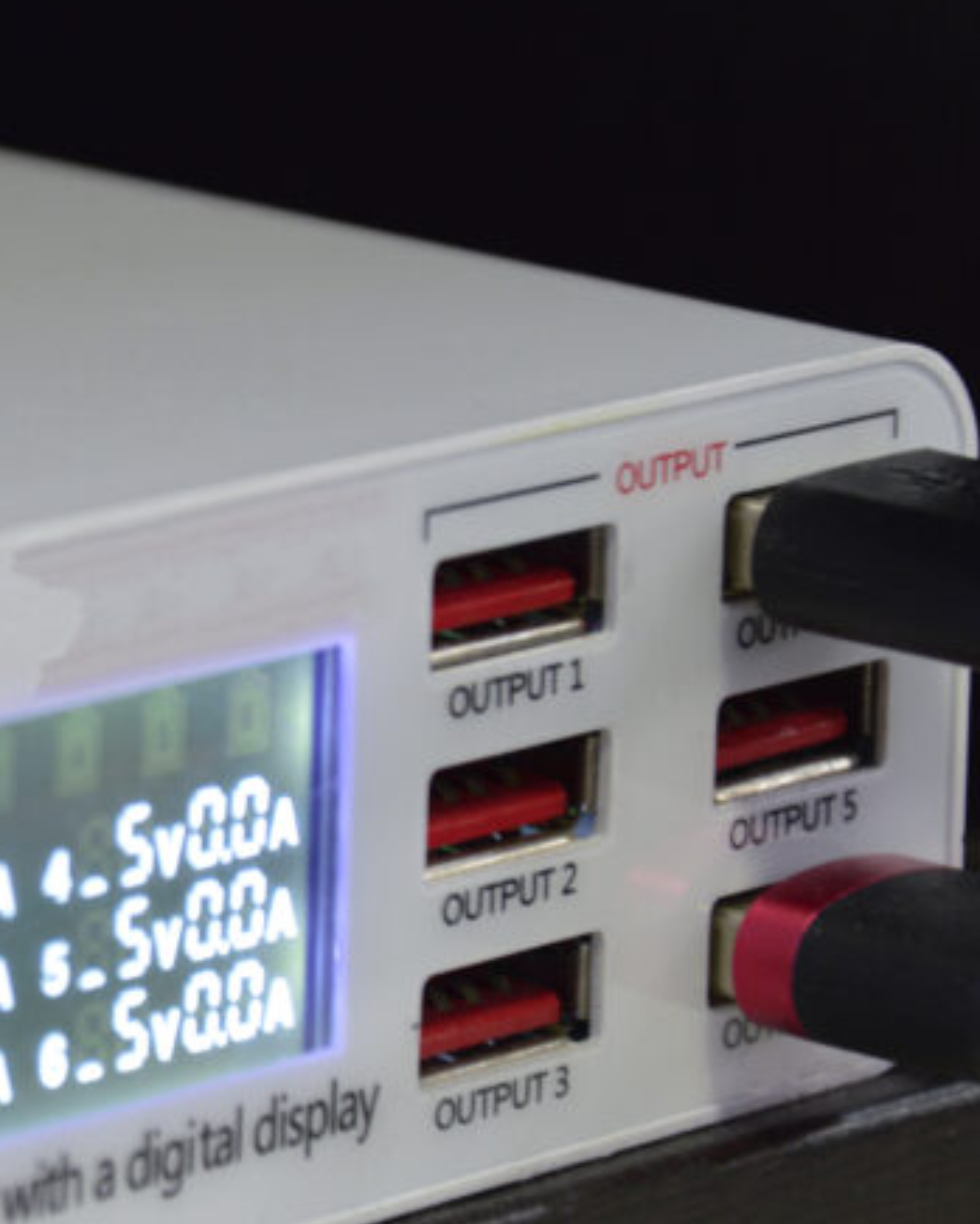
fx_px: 10764
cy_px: 608
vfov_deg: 6.5
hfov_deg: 5.2
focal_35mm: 297
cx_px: -118
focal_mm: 90
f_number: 5.6
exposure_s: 1/4
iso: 100
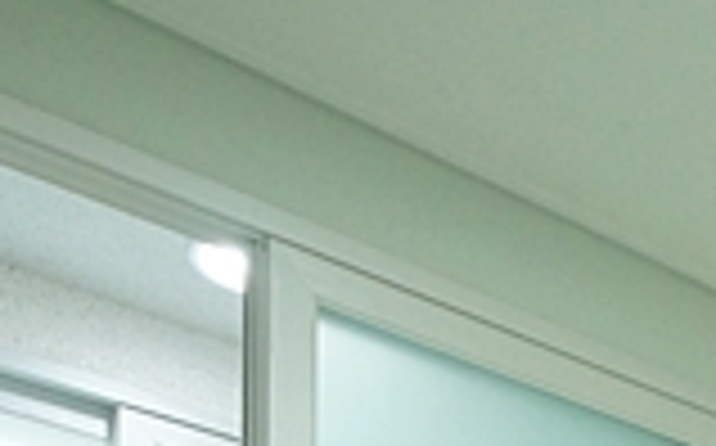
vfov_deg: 13.2
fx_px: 1501
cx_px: 982
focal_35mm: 77
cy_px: 1036
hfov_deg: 23.1
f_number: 5
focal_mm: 10
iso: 800
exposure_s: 1/60
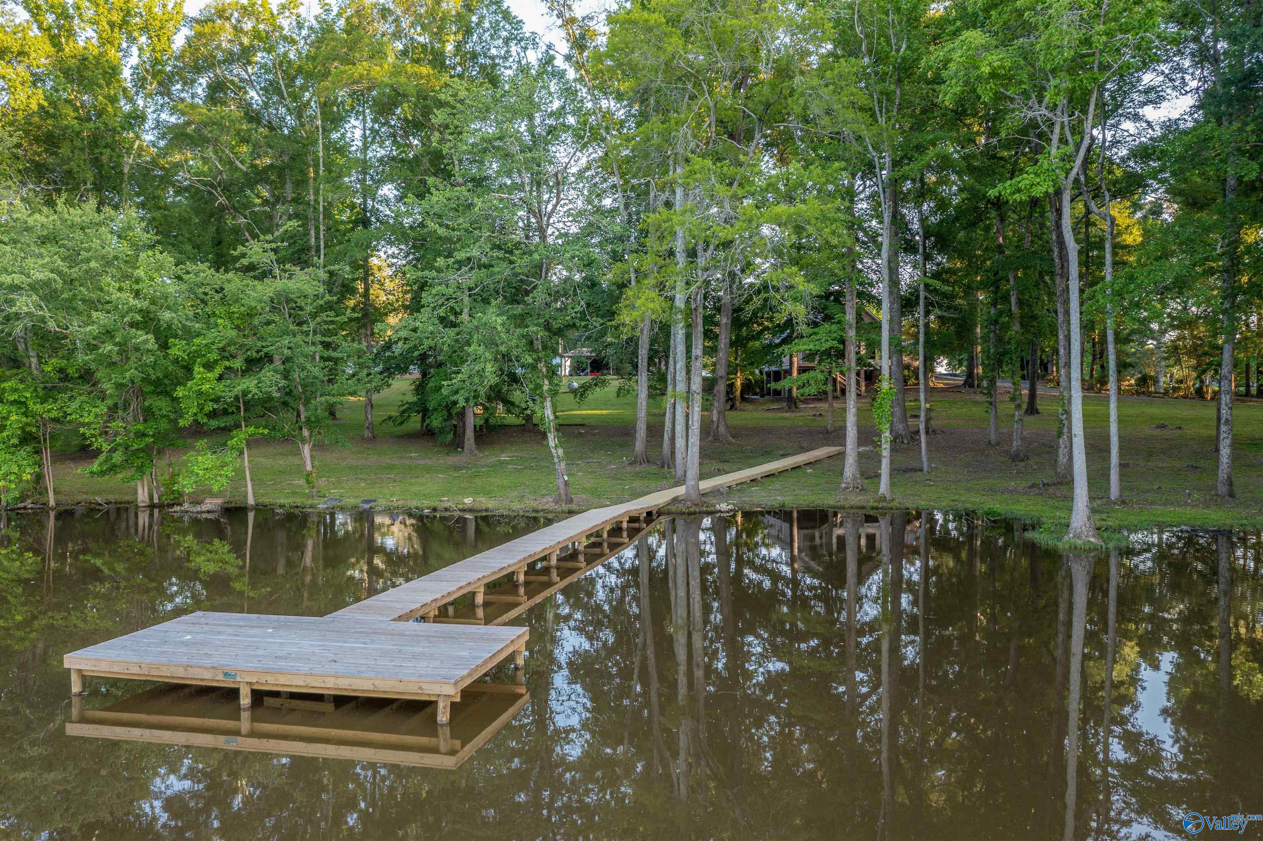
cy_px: 420
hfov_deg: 65.5
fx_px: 982
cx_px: 632
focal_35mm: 28
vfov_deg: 46.4
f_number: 3.2
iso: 100
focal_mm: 10.26
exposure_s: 1/20
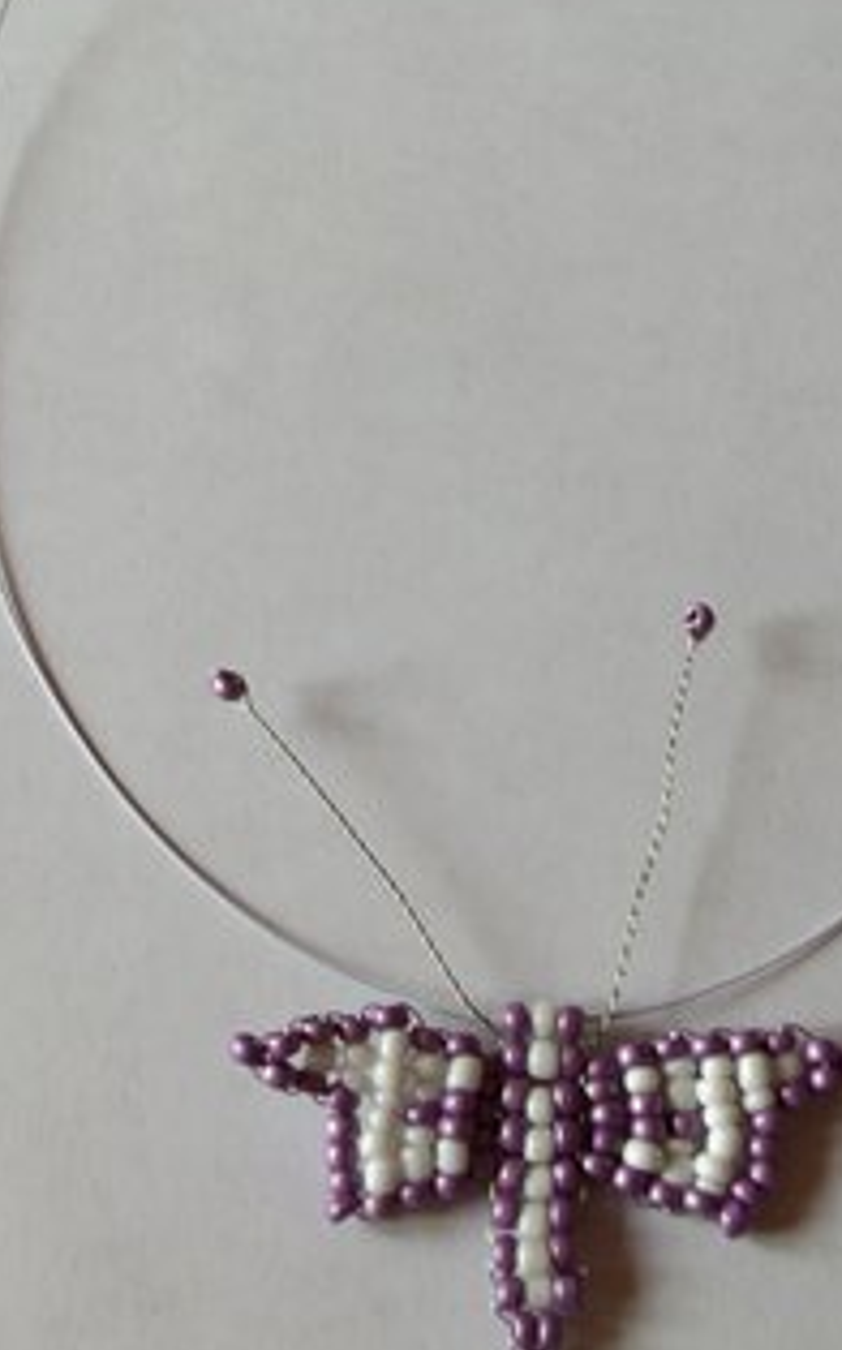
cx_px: 505
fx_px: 1801
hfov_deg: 26.3
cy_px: 533
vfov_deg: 40.9
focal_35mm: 49
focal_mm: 5.2
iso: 80
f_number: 3.4
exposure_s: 1/30
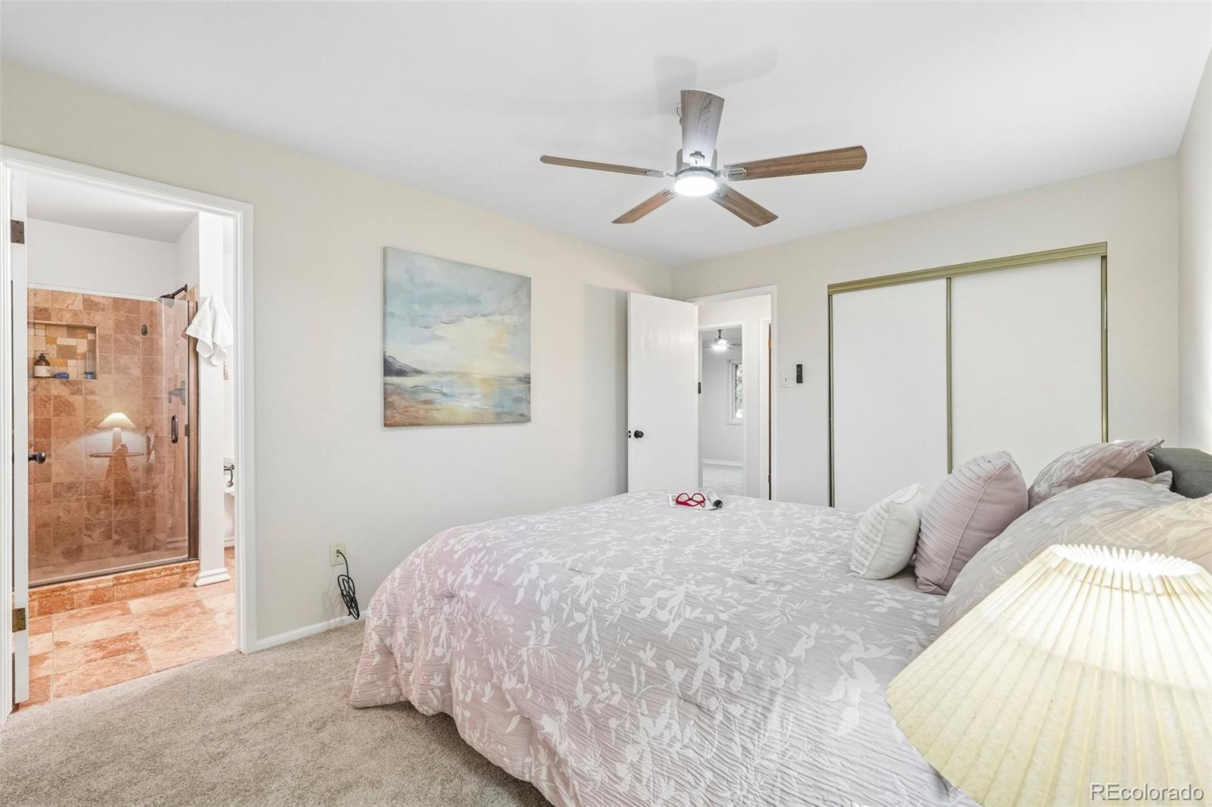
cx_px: 606
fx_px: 505
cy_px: 404
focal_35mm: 15
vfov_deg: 77.3
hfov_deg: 100.4
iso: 800
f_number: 8
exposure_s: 1/20
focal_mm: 10
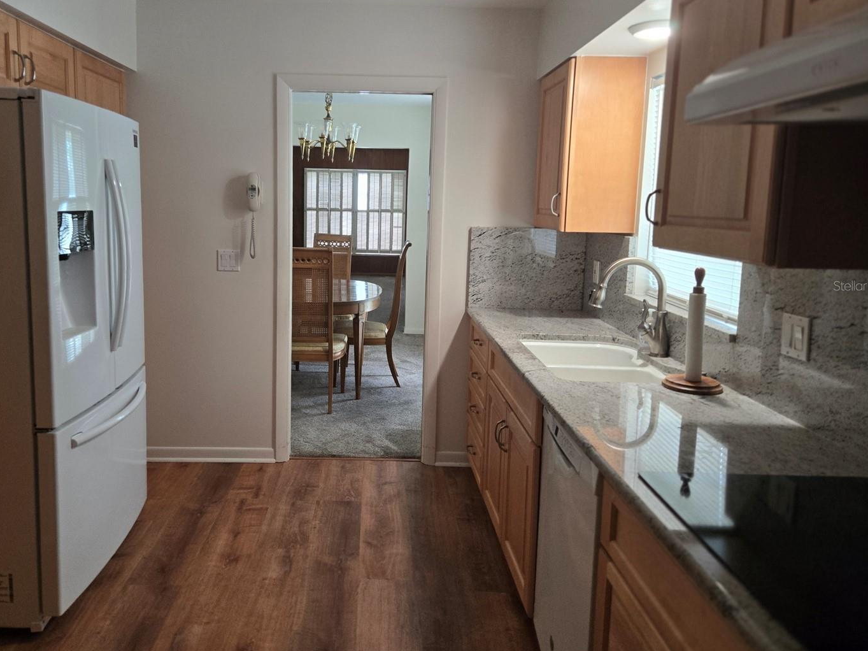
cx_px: 384
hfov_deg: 65.1
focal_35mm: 27
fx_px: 677
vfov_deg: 51.2
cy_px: 285
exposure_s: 1/120
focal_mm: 5.4
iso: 250
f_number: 1.8
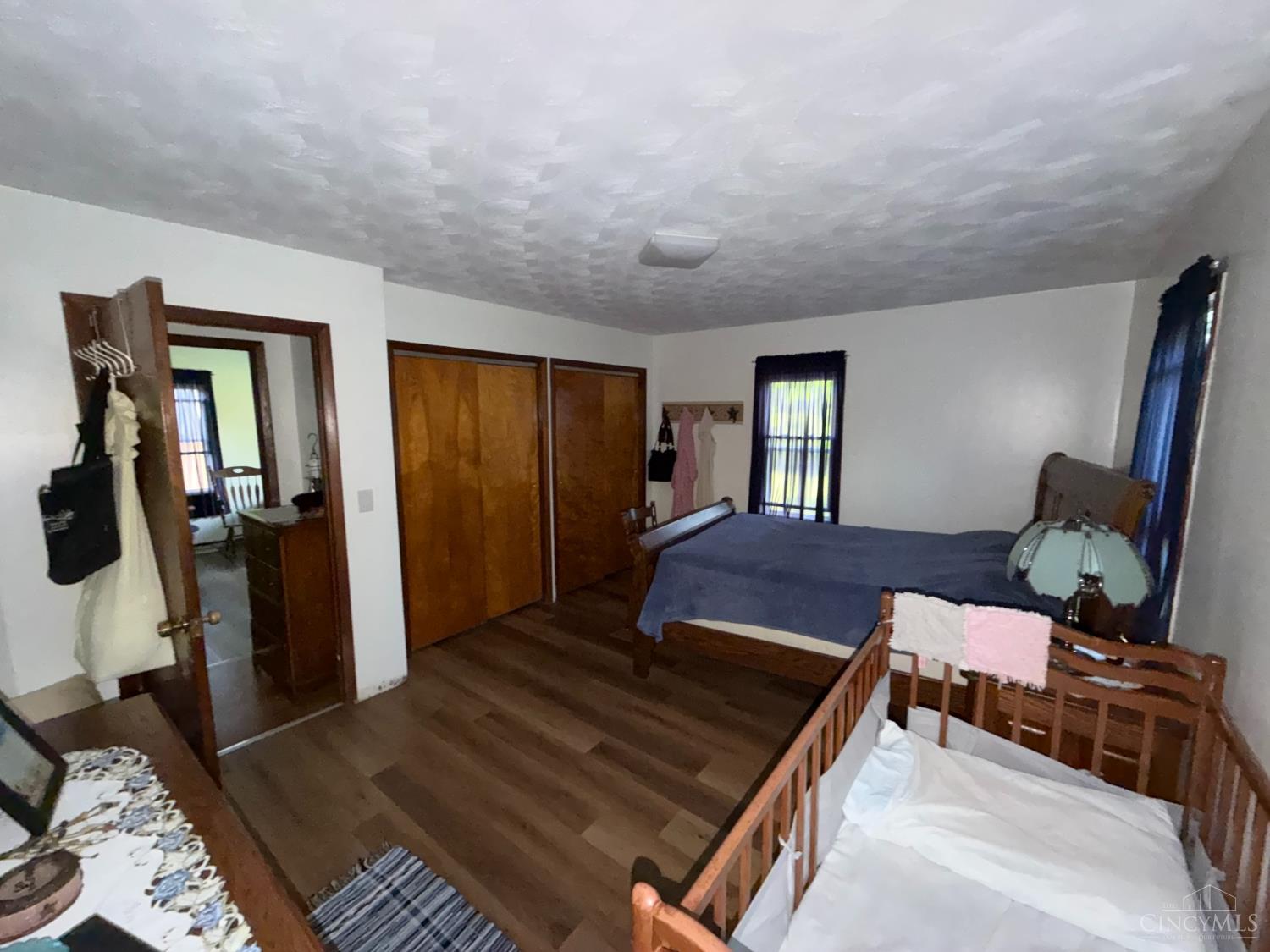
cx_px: 635
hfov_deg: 102.1
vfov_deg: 85.7
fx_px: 514
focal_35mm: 14
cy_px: 476
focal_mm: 2.22
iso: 1250
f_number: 2.2
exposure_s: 1/23
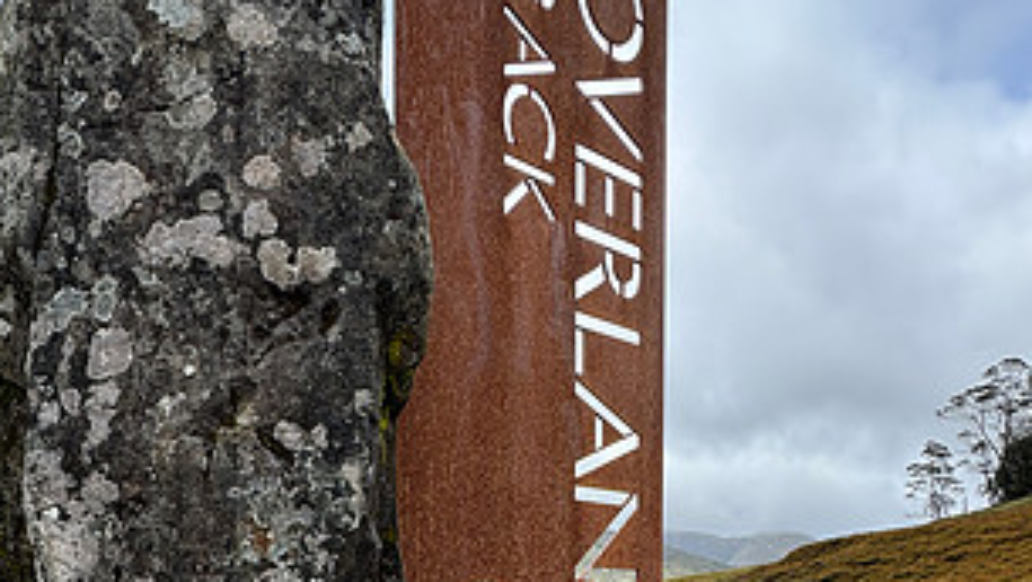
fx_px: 794
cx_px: 394
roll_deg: +0.2
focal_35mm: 29
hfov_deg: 65.2
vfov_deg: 34.3
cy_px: 653
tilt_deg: -0.7
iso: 40
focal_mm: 2.22
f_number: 2.2
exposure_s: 1/392
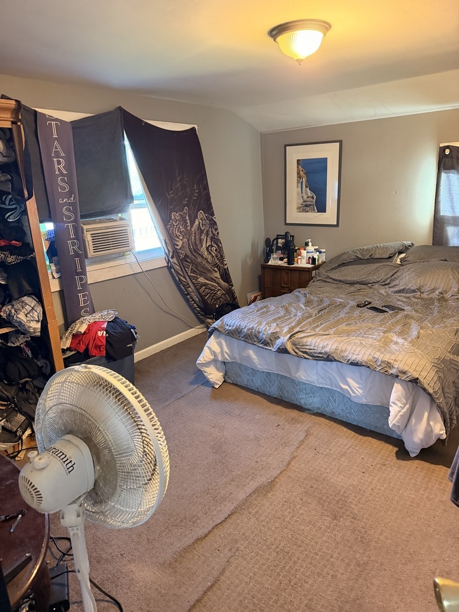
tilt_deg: -15.8
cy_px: 306
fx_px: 424
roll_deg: +3.5
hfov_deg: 56.8
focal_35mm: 24
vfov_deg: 71.6
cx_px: 230
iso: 640
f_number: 1.78
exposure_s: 1/40
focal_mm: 6.76
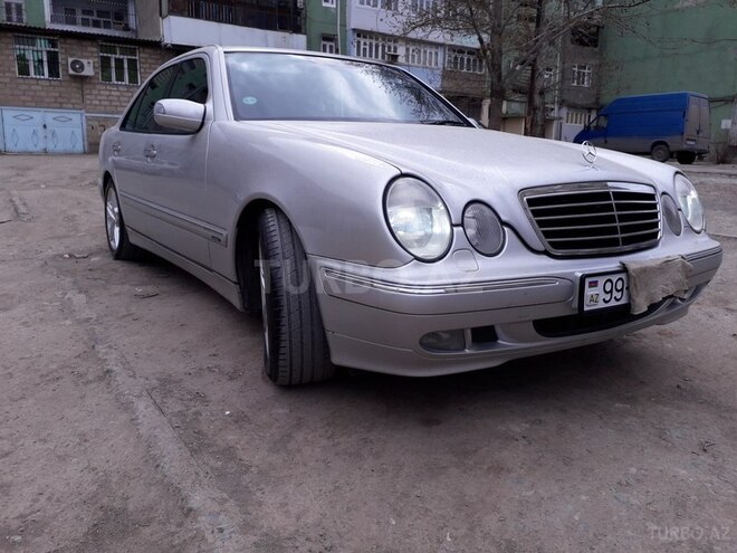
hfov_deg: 65.3
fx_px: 575
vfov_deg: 51.4
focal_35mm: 27
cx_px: 368
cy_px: 276
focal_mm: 3.6
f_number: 1.9
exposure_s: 1/1225
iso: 40
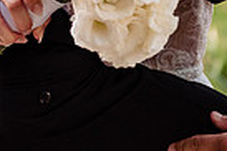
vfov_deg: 5.8
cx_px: 162
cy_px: -122
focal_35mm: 233
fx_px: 1467
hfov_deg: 8.8
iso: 1600
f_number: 3.2
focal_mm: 55
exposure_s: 1/320
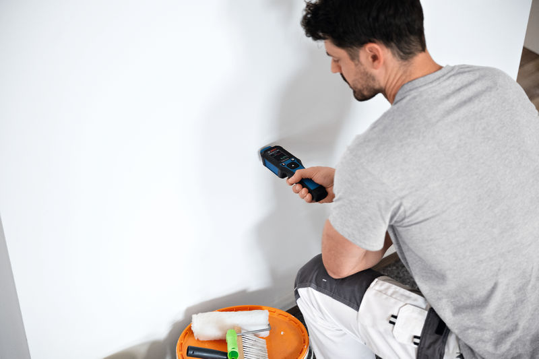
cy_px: 180
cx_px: 270
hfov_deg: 32.4
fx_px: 928
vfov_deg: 21.9
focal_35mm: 62
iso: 3200
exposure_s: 1/125
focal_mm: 62
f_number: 2.8
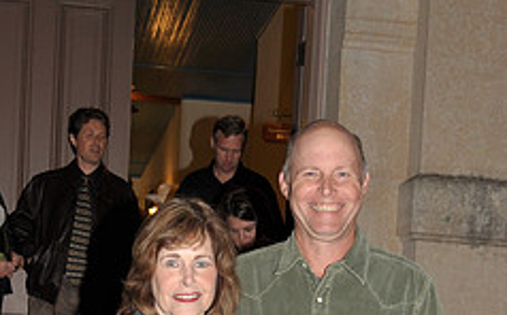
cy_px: 445
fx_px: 1131
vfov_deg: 14.9
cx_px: 235
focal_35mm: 82
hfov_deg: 25.3
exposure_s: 1/60
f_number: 4
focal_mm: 22
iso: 250
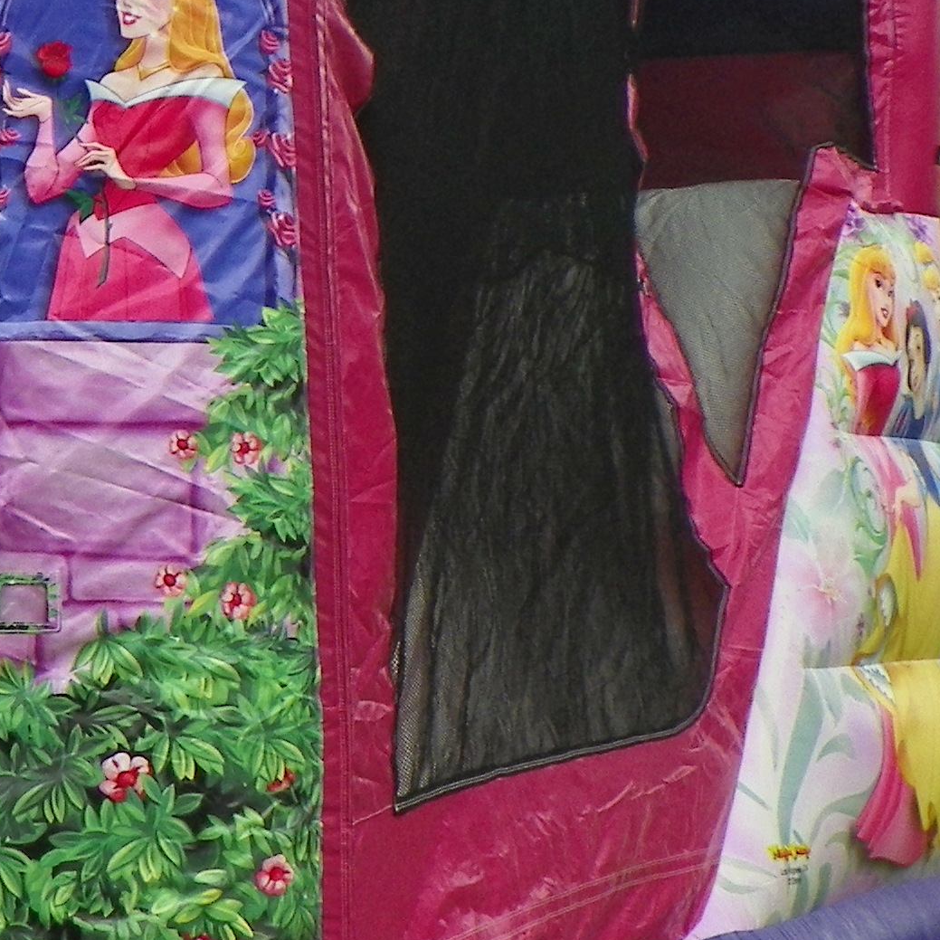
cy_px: 365
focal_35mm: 135
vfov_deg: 12.9
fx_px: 4148
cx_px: -28
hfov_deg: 12.8
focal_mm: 6.6
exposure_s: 1/500
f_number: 4
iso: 64
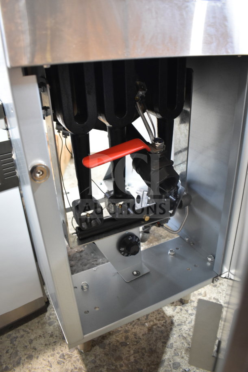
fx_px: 279
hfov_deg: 47.9
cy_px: 186
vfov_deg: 67.4
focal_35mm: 27
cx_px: 124
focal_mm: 18
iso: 1100
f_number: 3.5
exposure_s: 1/30
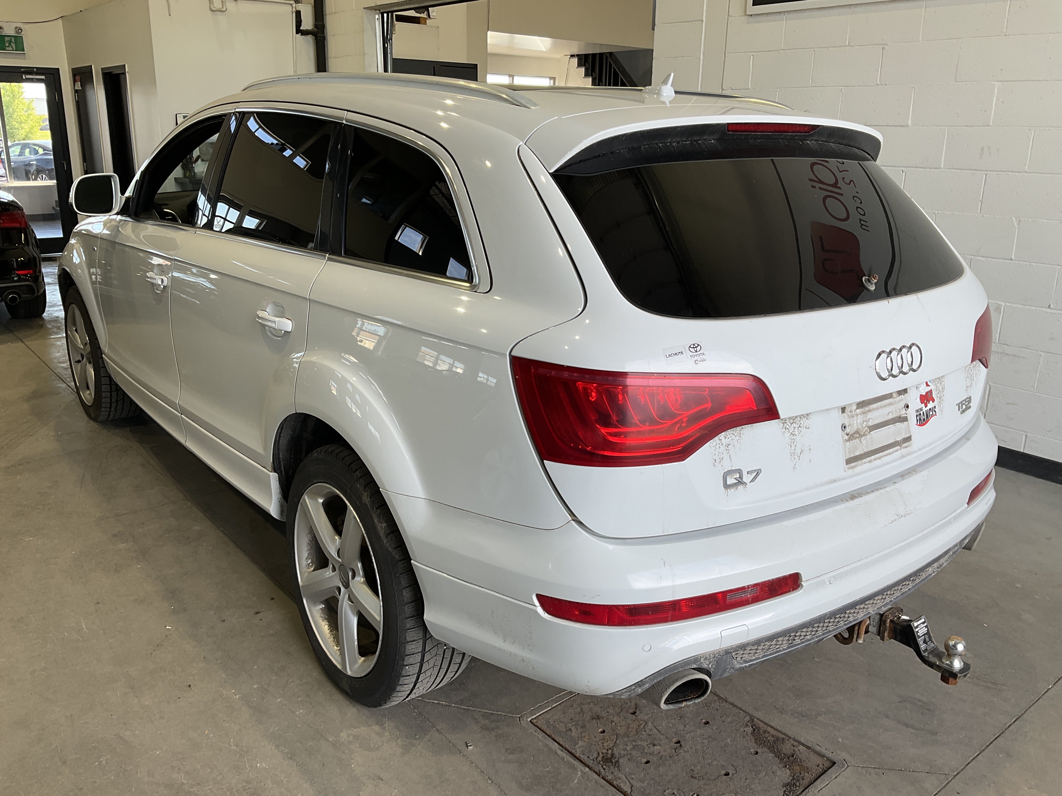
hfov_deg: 61.7
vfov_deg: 48.2
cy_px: 398
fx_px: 890
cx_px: 531
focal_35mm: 29
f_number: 1.8
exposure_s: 1/122
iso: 20
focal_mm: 3
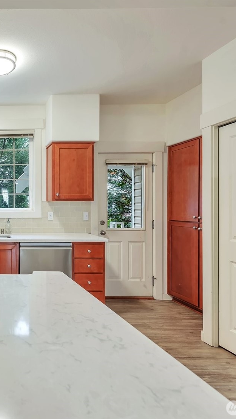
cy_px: 212
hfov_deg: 39.5
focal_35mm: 24
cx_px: -20
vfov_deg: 76.3
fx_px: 267
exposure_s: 1/40
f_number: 6.3
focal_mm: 15
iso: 200
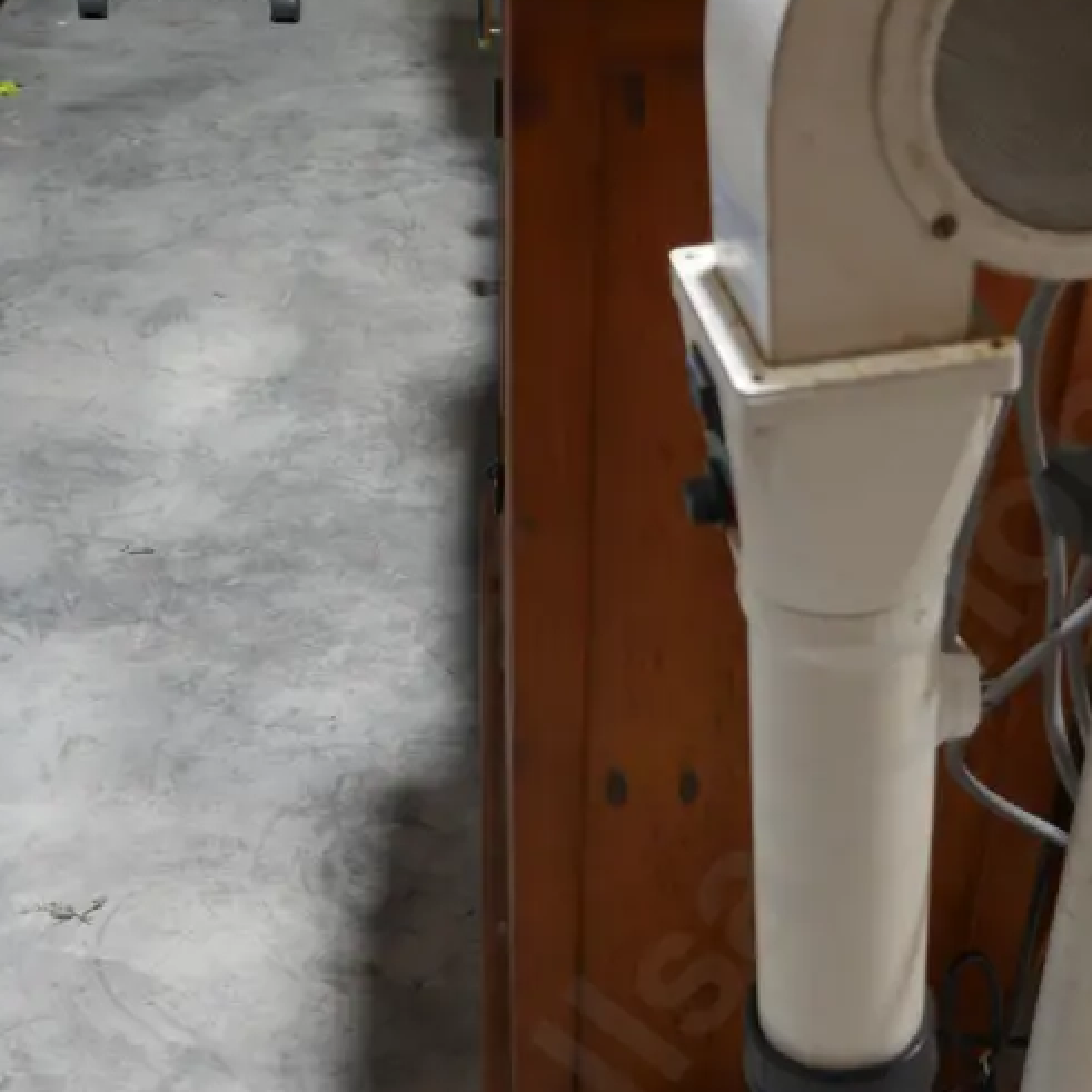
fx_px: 2106
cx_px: 828
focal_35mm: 59
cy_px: 794
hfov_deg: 28.6
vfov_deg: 28.7
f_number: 3.6
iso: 400
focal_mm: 16
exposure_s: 1/60
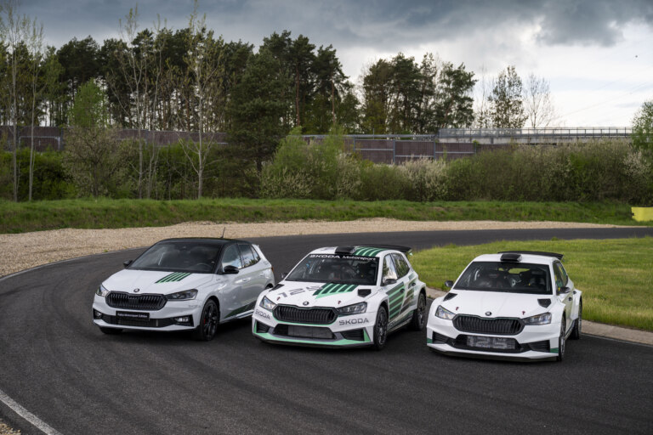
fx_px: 925
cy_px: 218
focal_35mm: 51
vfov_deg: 26.5
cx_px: 326
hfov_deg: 38.9
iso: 100
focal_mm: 51
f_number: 4
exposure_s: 1/400
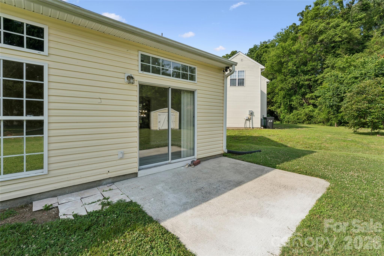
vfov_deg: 74.1
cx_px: 192
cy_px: 128
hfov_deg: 97.1
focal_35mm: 16
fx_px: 170
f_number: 22
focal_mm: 15.9
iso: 100
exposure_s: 1/25
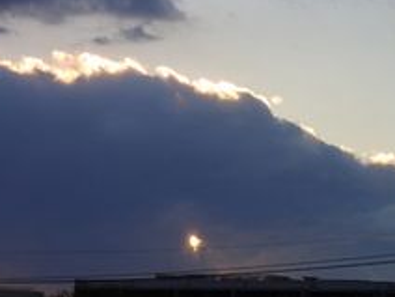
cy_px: 95
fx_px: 2157
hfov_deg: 10.5
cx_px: 134
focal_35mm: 189
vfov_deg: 7.9
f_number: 6.3
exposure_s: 1/200
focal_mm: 18
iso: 100
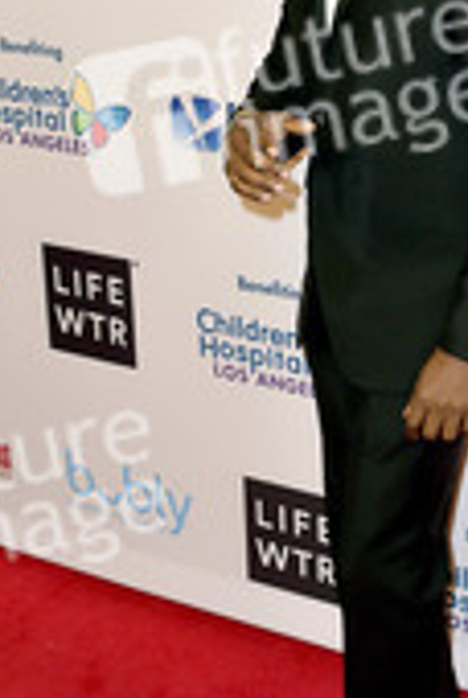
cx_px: 404
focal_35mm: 61
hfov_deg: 21.9
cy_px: 304
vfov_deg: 32.8
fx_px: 1185
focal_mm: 26
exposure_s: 1/250
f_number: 6.3
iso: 320
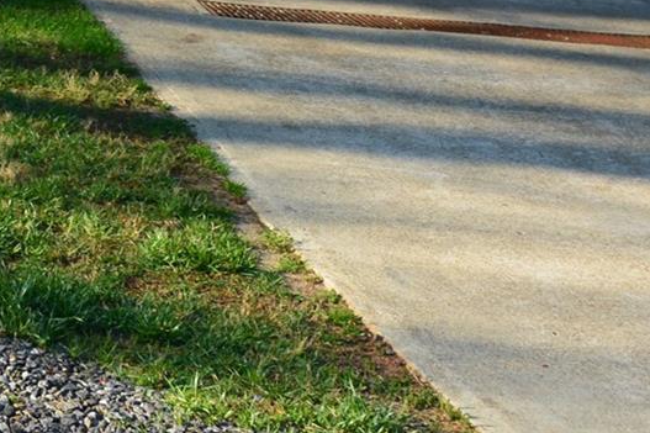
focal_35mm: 105
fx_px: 1895
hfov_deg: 17.1
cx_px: -395
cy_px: -7
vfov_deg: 12.9
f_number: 6.3
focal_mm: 18
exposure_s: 1/160
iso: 200
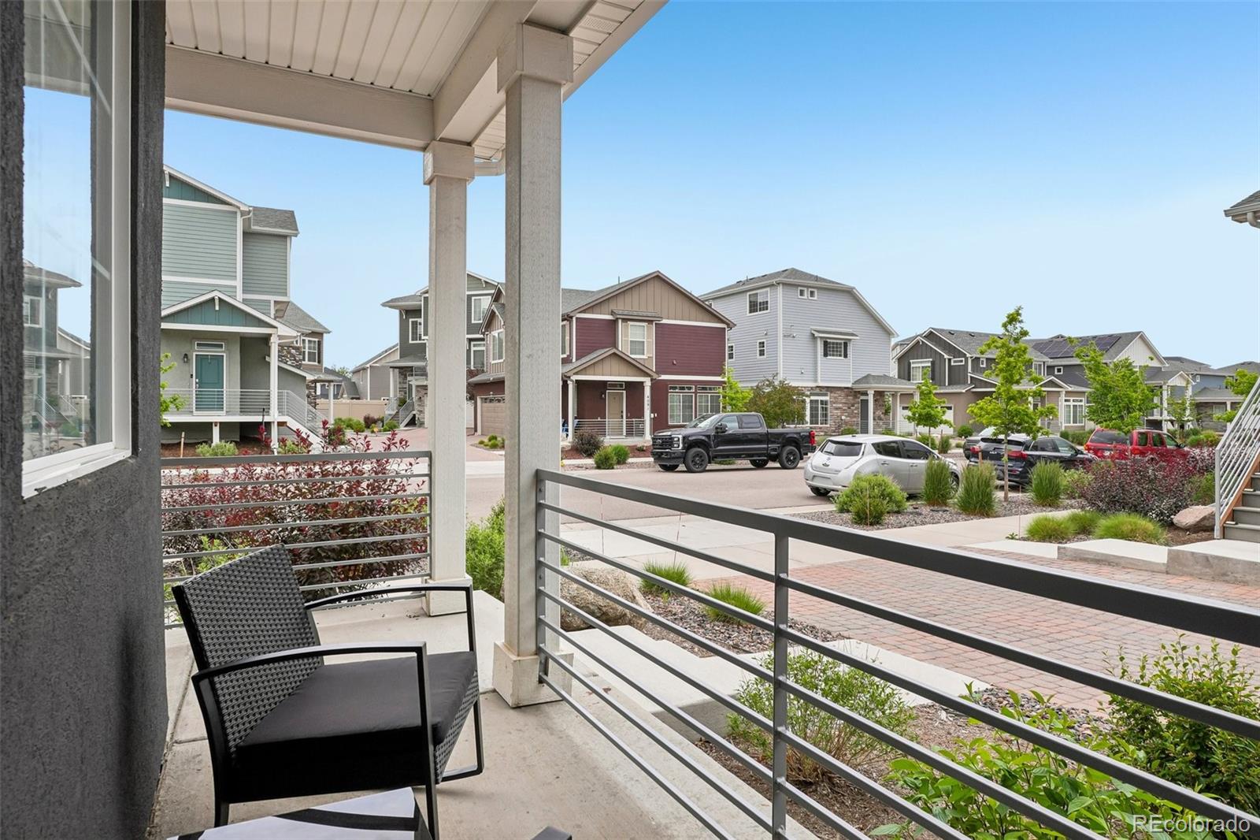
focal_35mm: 20
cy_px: 420
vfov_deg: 63.2
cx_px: 630
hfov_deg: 85.4
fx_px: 682
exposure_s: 1/500
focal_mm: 13
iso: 100
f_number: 8
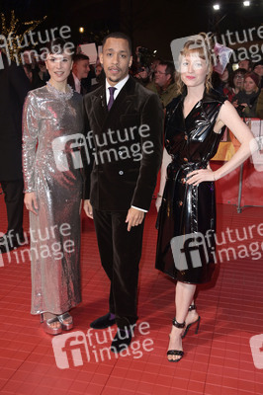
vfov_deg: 48.5
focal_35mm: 40
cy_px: 198
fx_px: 439
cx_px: 132
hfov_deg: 33.3
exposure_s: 1/160
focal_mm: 40
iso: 1000
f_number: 5.6
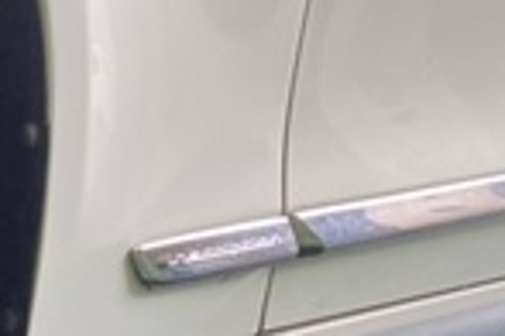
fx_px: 1781
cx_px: -412
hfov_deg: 14.2
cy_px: 353
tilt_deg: -10.8
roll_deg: -0.8
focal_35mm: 127
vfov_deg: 10.7
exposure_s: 1/60
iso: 160
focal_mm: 3.99
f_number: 1.8
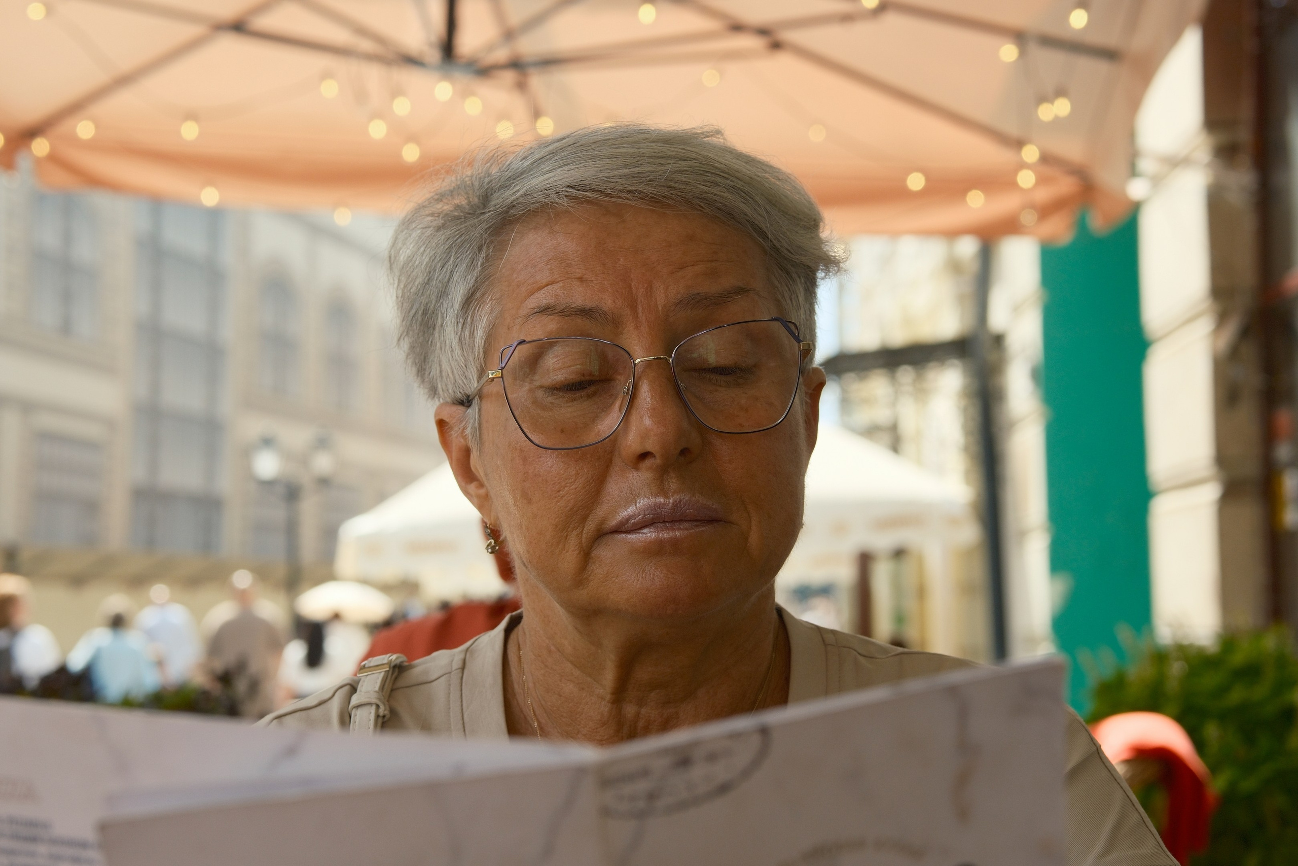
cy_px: 433
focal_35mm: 75
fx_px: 2704
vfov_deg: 18.2
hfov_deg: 27.0
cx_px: 649
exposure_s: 1/500
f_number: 5.6
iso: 640
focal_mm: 50
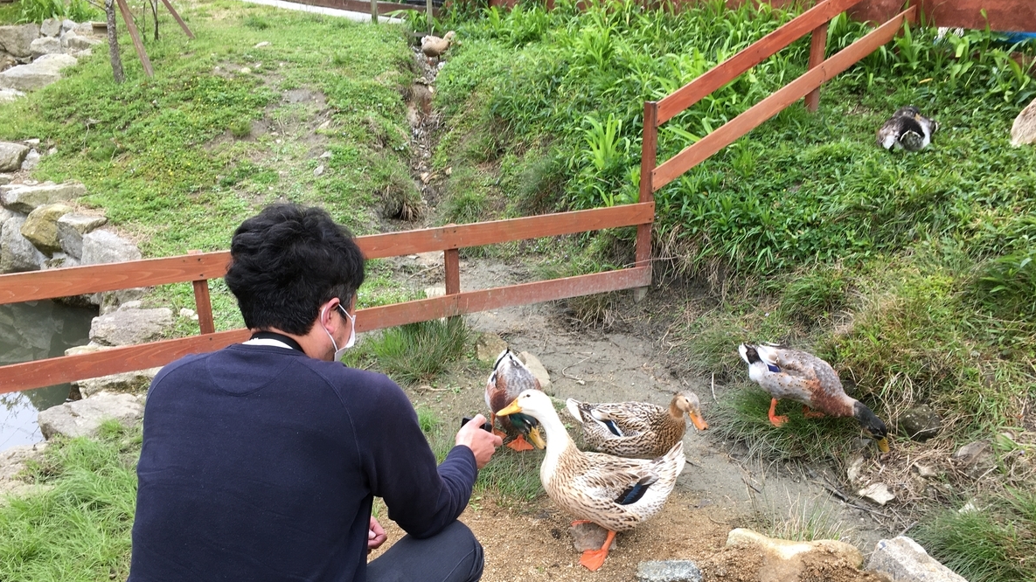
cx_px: 519
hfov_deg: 61.0
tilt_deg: -22.3
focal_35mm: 32
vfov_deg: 36.3
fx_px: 879
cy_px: 385
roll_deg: -1.0
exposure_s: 1/120
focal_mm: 4.15
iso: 25
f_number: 2.2
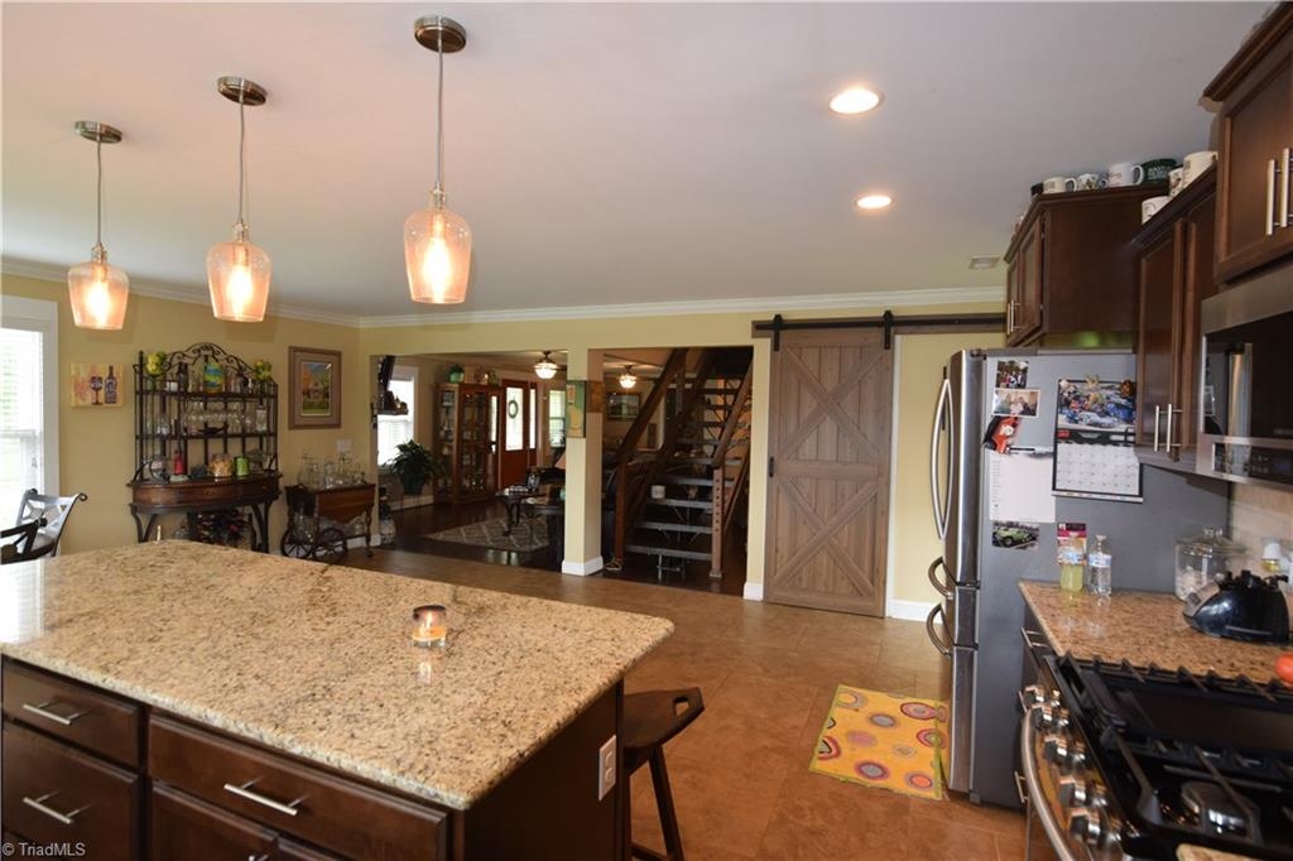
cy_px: 430
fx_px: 619
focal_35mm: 17
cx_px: 646
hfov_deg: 92.5
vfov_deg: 69.6
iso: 800
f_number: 5
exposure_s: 1/100
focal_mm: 11.5
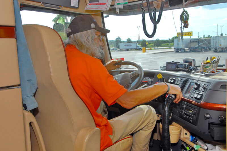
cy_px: 76
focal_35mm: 36
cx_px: 114
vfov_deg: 36.8
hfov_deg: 53.2
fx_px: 227
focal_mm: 24
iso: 100
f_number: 6.3
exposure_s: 1/160
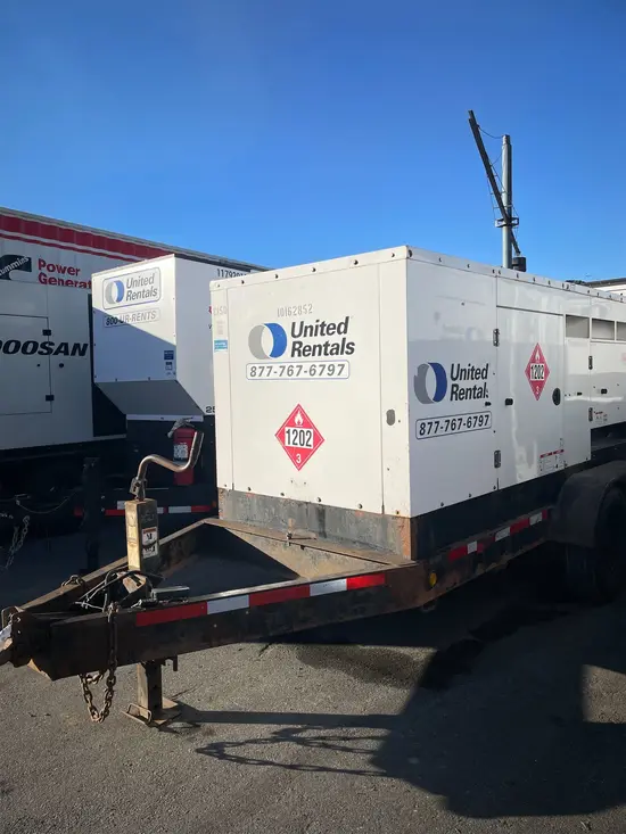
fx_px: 627
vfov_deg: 67.3
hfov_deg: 53.1
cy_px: 417
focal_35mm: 26
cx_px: 313
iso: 32
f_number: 1.6
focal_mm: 4.2
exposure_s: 1/3861
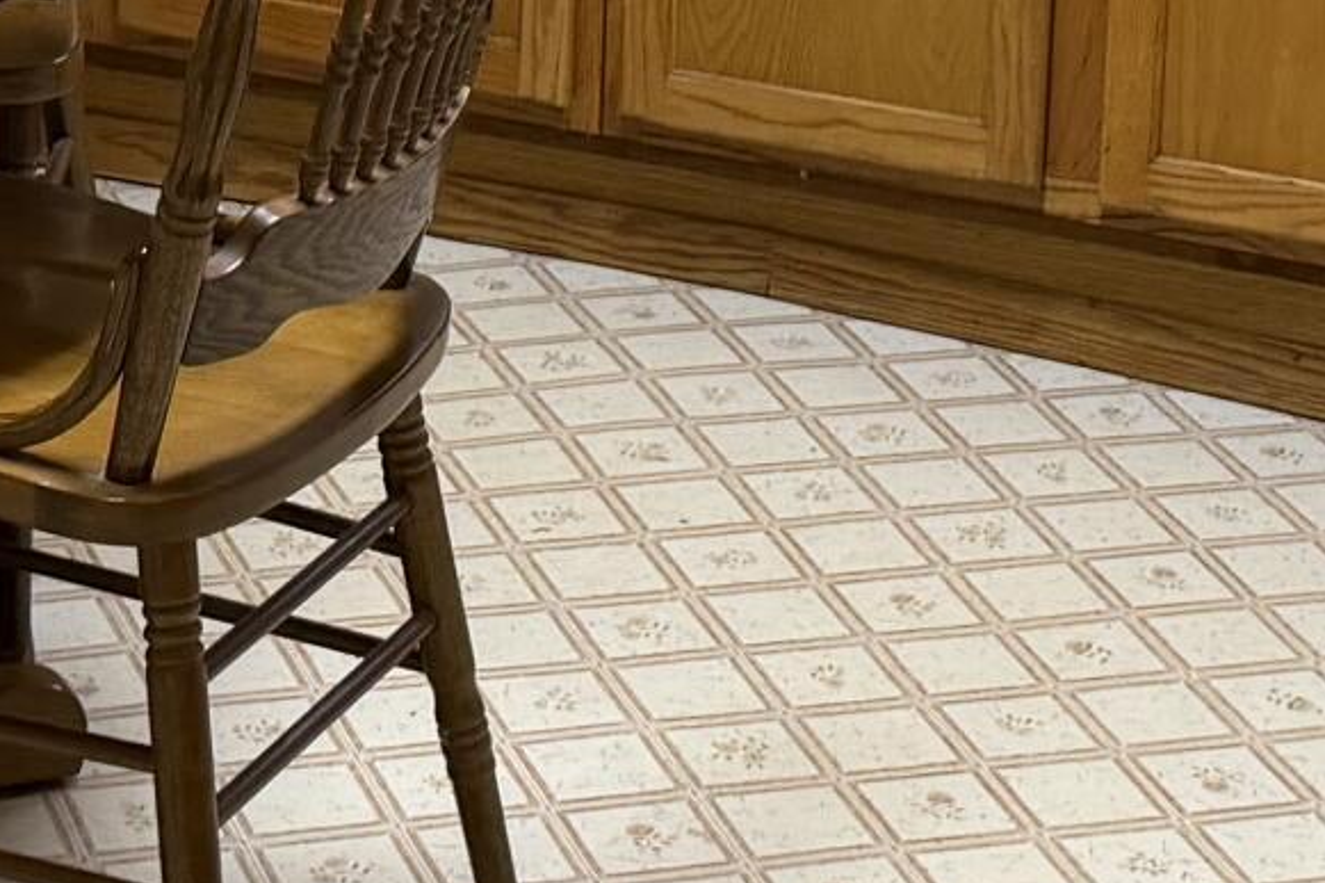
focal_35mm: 129
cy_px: -392
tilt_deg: -10.3
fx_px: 4746
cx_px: 810
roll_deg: -3.6
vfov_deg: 10.3
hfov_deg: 15.9
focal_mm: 6.76
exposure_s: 1/60
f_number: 1.78
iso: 160
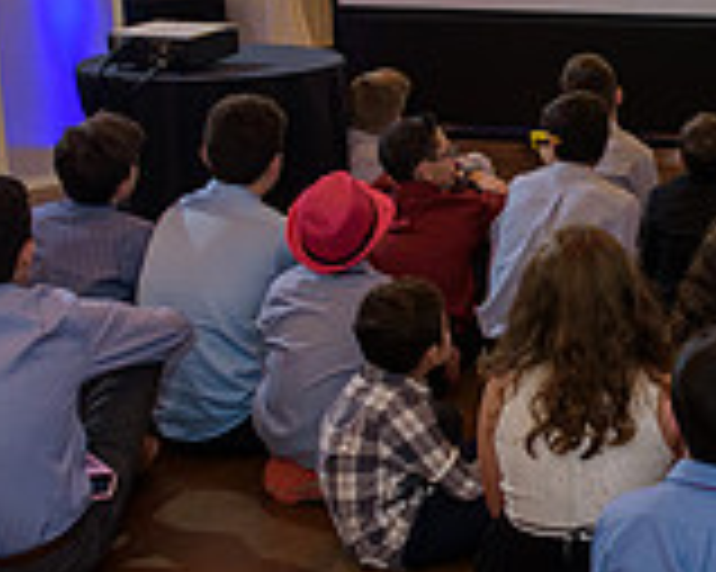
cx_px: 811
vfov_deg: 17.3
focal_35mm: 89
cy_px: 272
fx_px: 1885
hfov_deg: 20.4
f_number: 3.2
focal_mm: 26
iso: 1600
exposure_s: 1/125
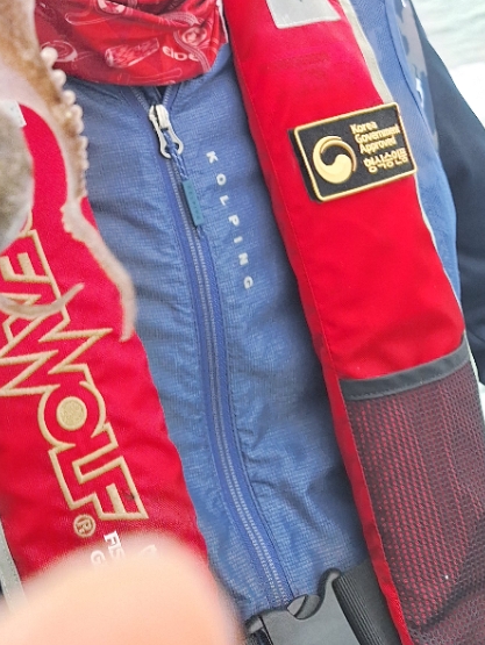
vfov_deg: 31.5
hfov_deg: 26.6
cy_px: -88
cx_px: 47
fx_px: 989
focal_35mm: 53
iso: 40
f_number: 1.8
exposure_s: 1/314
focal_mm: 5.54
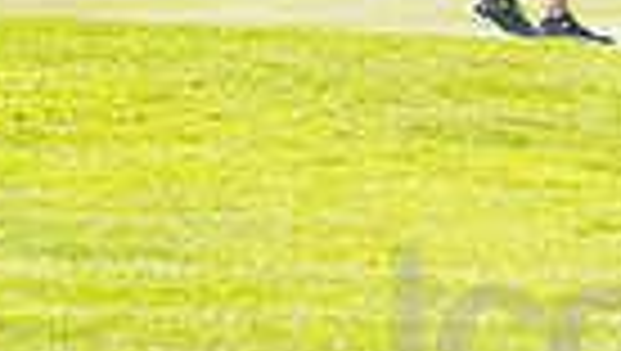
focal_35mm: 1321
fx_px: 21777
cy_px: -220
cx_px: 1166
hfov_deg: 1.6
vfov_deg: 0.9
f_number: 5.6
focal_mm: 200
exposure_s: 1/1600
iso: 1000
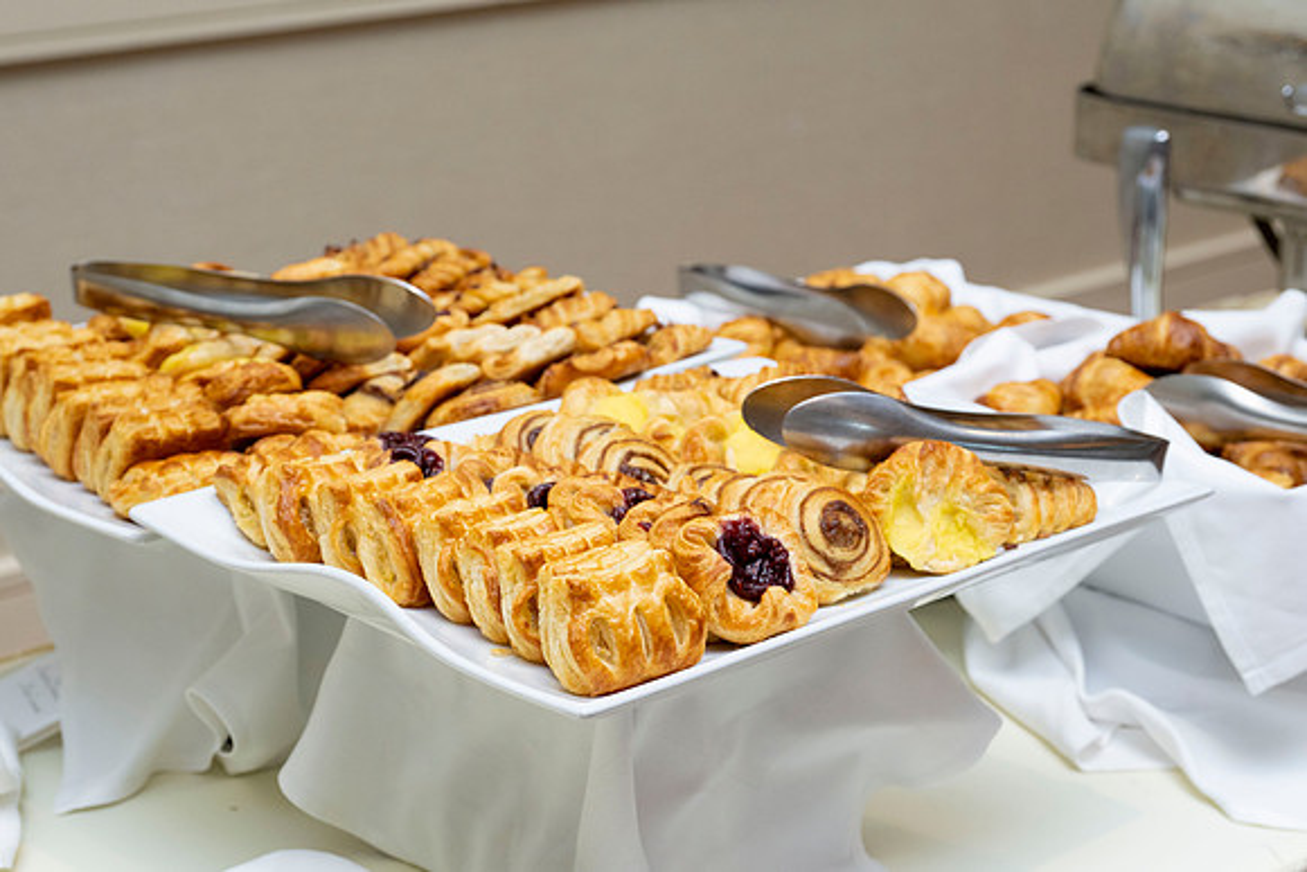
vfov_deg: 19.5
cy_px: 515
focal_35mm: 70
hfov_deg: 28.9
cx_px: 654
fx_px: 2532
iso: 1000
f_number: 5.6
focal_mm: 59
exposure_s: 1/80
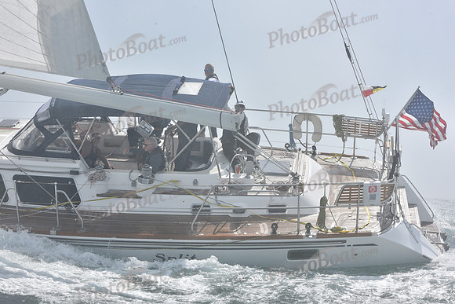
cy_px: 152
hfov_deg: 28.8
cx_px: 228
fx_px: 885
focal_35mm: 70
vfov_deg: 19.5
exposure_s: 1/800
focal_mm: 70
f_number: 13
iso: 320
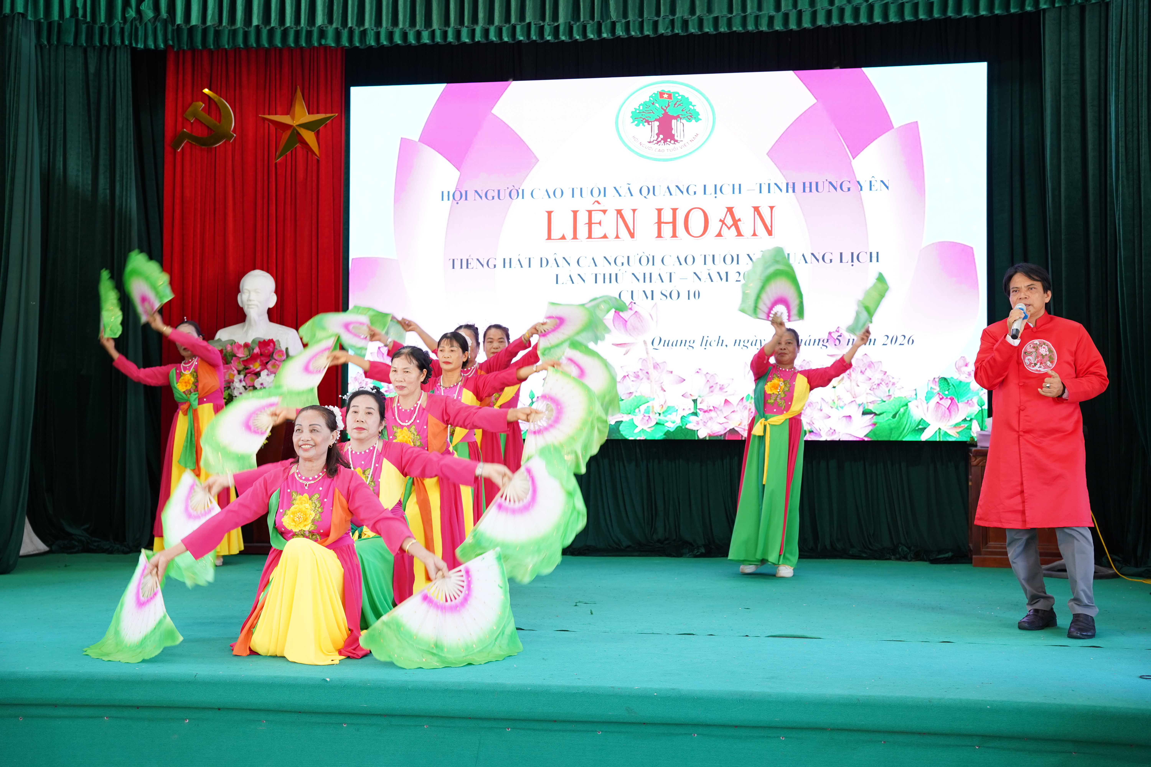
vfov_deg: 30.6
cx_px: 576
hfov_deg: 44.7
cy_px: 384
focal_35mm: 44
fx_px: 1400
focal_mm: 43.8
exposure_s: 1/50
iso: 640
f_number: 4
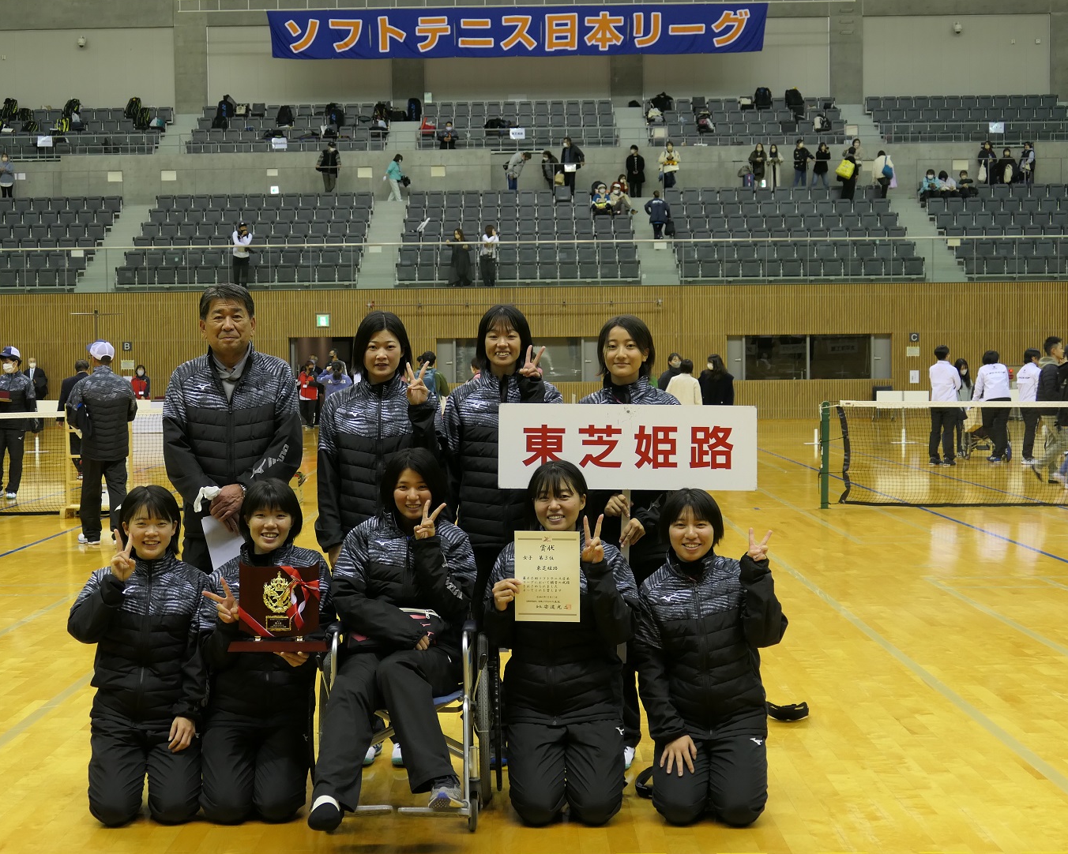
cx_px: 495
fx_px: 1549
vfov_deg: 30.8
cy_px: 423
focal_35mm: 49
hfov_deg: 38.0
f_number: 3.2
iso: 320
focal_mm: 15.76
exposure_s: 1/80
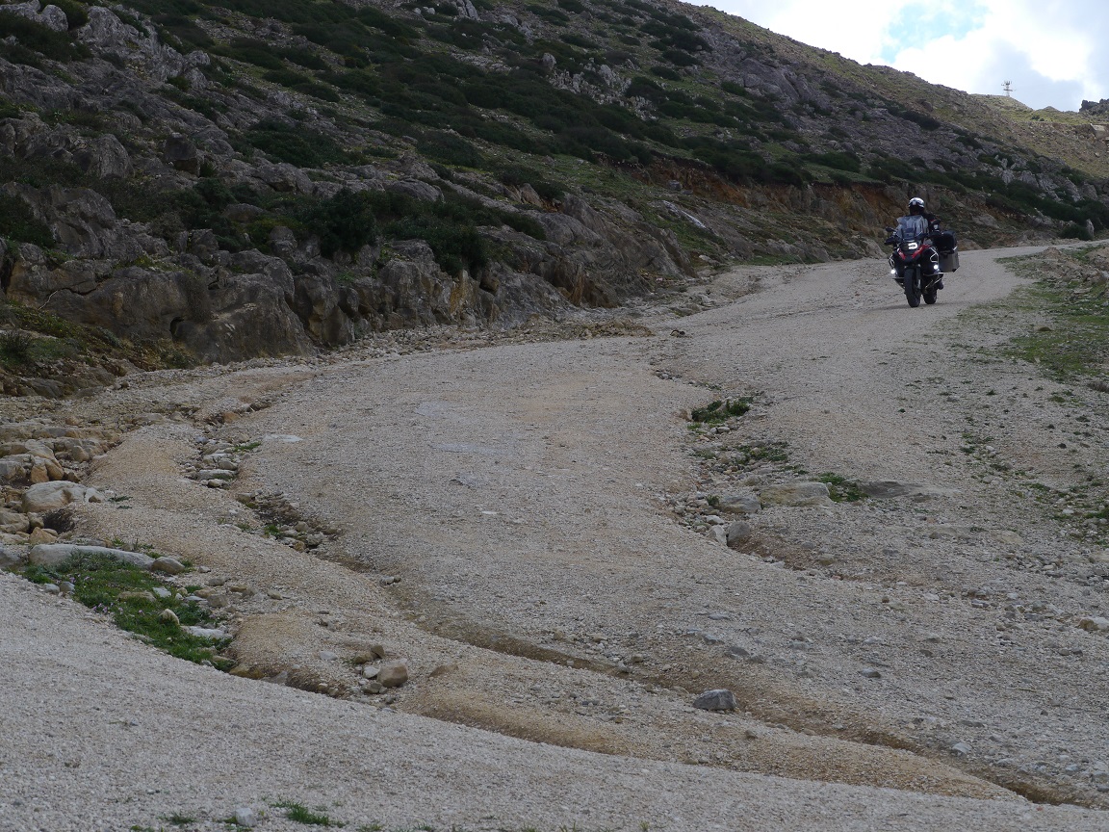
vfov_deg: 18.0
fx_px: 2627
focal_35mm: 82
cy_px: 416
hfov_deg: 23.8
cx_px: 554
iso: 160
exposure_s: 1/320
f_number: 8
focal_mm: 41
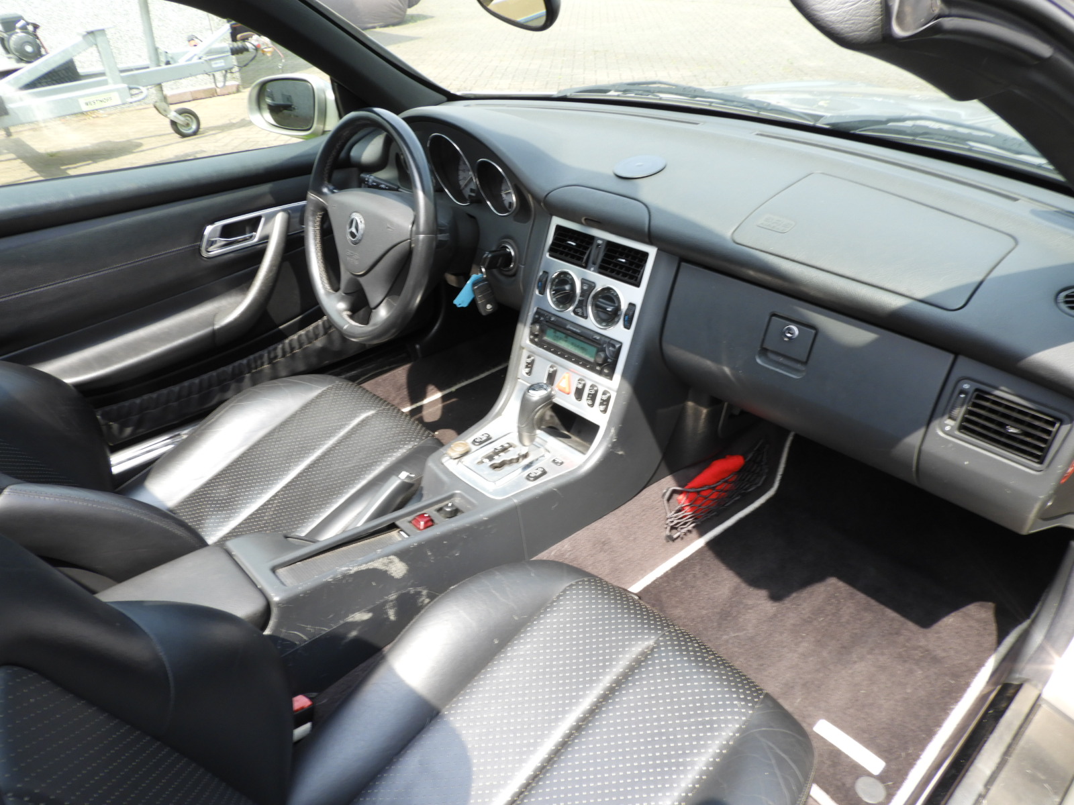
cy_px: 402
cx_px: 537
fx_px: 745
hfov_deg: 71.6
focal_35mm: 24
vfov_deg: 56.8
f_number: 4.8
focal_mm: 4.3
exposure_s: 1/100
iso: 100
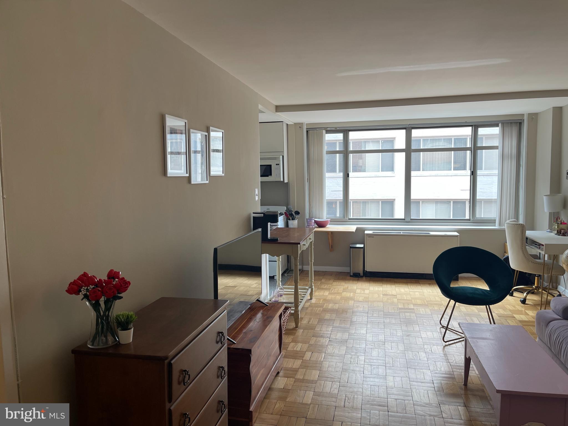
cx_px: 284
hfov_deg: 69.4
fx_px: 410
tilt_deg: -4.3
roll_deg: +1.0
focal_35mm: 25
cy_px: 213
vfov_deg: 54.9
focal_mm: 5.1
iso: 50
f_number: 1.6
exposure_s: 1/120
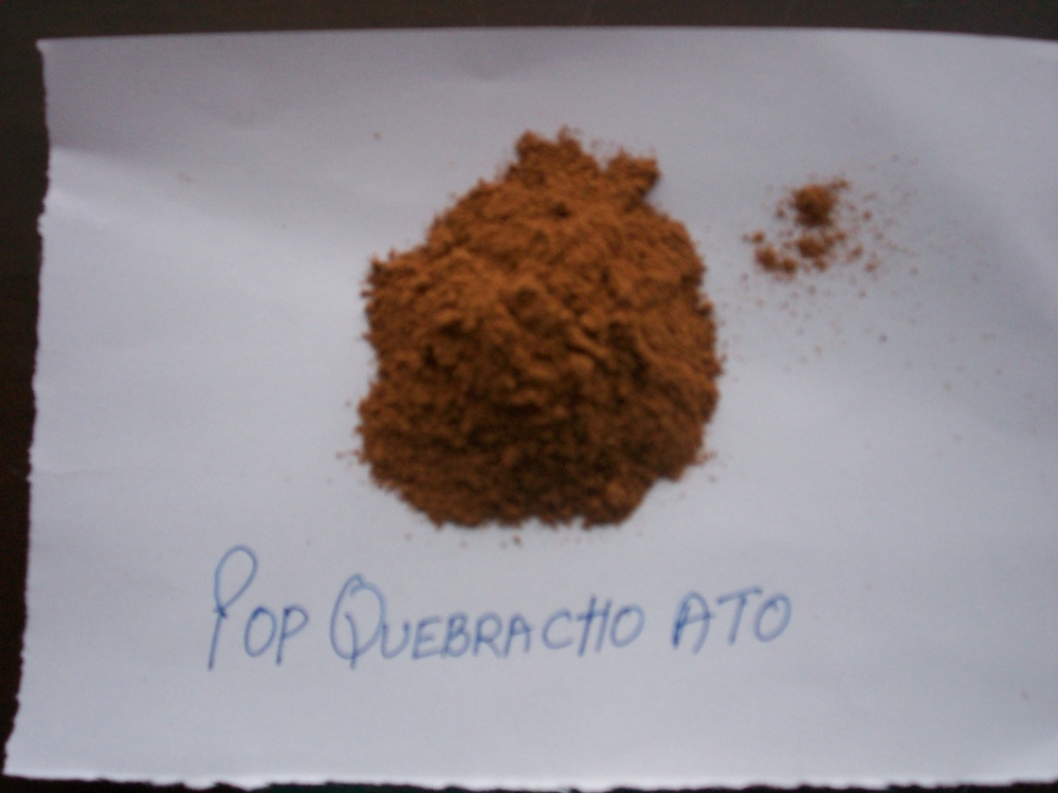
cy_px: 396
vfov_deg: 39.7
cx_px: 529
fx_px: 1100
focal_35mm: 36
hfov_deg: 51.4
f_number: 4.5
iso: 140
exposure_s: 1/24.8
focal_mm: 5.9
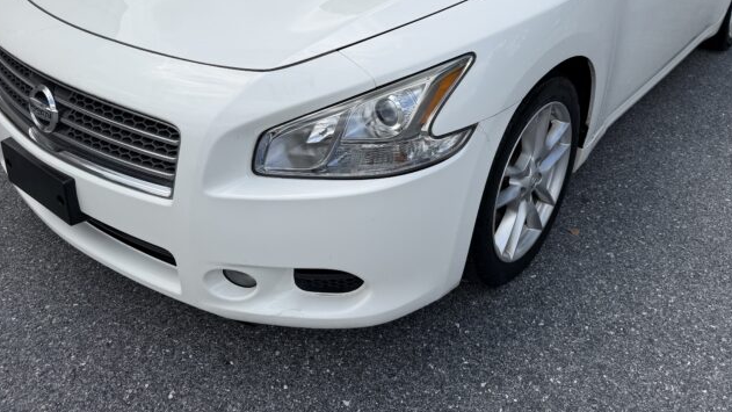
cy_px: 79
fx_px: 641
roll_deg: -6.1
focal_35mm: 33
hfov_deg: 59.3
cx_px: 410
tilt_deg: -22.4
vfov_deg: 34.5
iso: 80
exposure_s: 1/5714
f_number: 1.78
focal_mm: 6.76
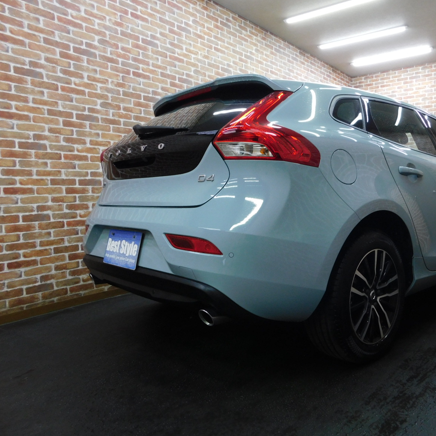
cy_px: 215
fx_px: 399
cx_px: 296
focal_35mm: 28
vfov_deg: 57.3
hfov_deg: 55.9
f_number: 3
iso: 200
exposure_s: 1/30
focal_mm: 4
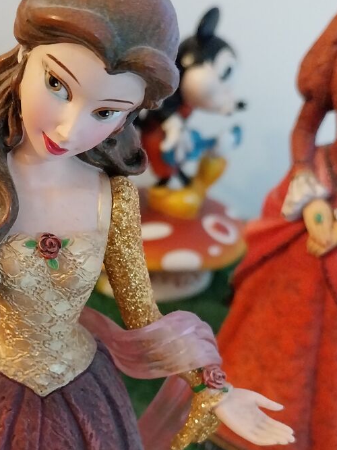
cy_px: 340
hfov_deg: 27.5
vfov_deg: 35.9
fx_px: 675
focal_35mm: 52
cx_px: 64
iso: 640
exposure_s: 1/25
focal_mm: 4
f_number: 1.8
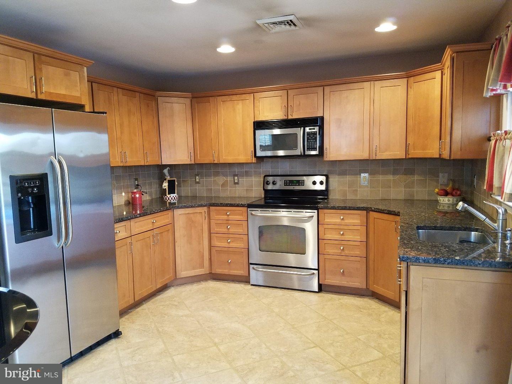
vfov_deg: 53.1
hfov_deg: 67.3
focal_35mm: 26
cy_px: 192
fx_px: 385
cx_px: 256
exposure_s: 1/24
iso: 250
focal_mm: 4.2
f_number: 1.7
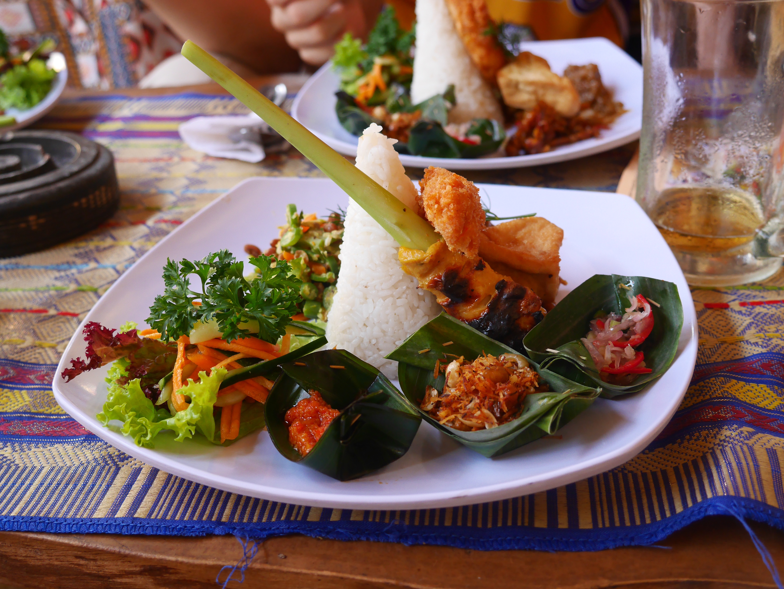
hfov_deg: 46.8
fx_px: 906
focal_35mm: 40
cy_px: 294
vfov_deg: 36.0
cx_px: 392
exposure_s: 1/60
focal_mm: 20
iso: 640
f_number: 4.4
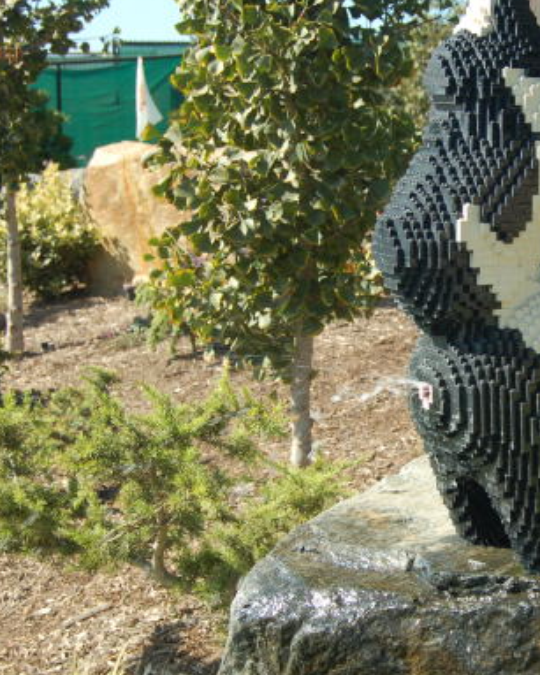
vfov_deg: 25.4
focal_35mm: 75
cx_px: 501
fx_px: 1499
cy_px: 318
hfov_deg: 20.0
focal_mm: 32
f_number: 6.3
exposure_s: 1/160
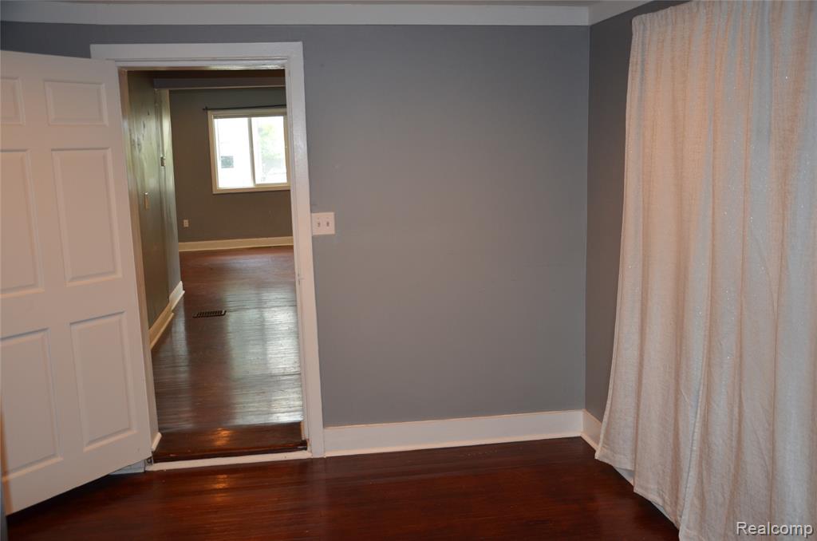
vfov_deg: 36.7
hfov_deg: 53.2
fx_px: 815
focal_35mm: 36
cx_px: 408
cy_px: 270
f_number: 3.8
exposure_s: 1/60
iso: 450
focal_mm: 24
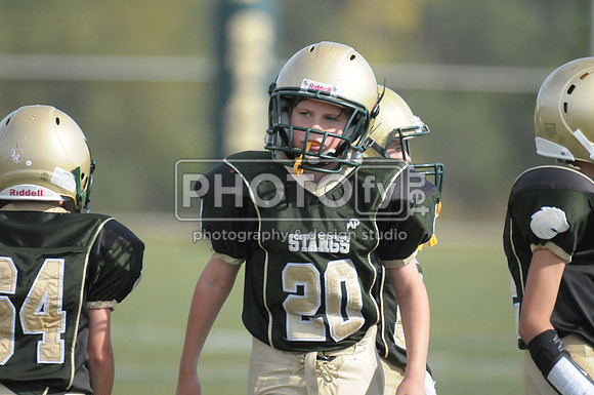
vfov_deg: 2.3
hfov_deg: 3.4
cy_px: 198
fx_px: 9886
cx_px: 297
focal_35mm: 600
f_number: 4
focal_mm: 400
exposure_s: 1/5000
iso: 1600
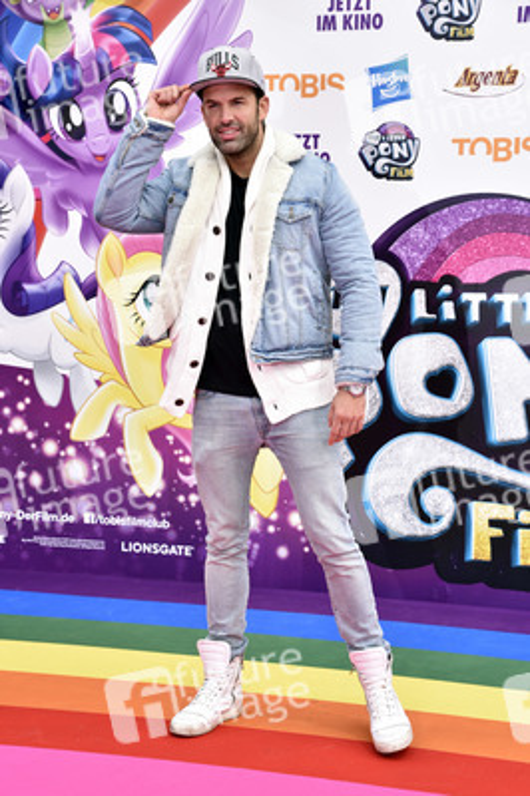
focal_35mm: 66
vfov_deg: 30.5
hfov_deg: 20.6
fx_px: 1460
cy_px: 398
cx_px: 265
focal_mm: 66
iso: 400
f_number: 8
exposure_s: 1/200
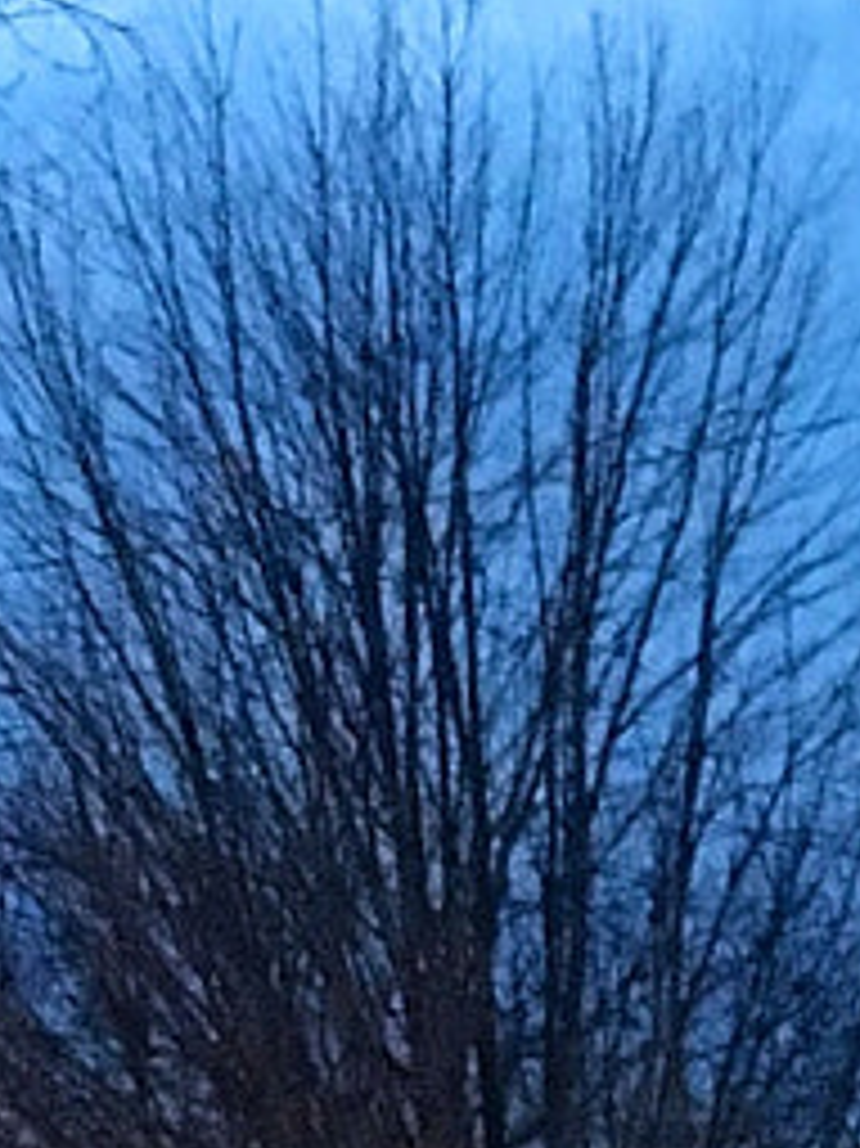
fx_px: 6034
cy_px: -671
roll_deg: +3.0
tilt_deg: +20.9
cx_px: -1108
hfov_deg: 7.7
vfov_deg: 10.4
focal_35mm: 182
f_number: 2.2
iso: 320
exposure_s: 1/15
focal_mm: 4.15
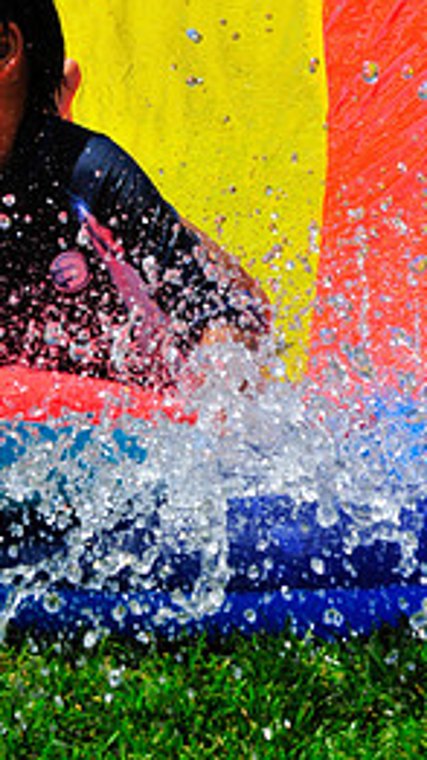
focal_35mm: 189
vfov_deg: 11.4
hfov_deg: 6.4
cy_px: 136
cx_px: 199
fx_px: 3812
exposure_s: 1/640
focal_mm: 70
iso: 400
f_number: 10
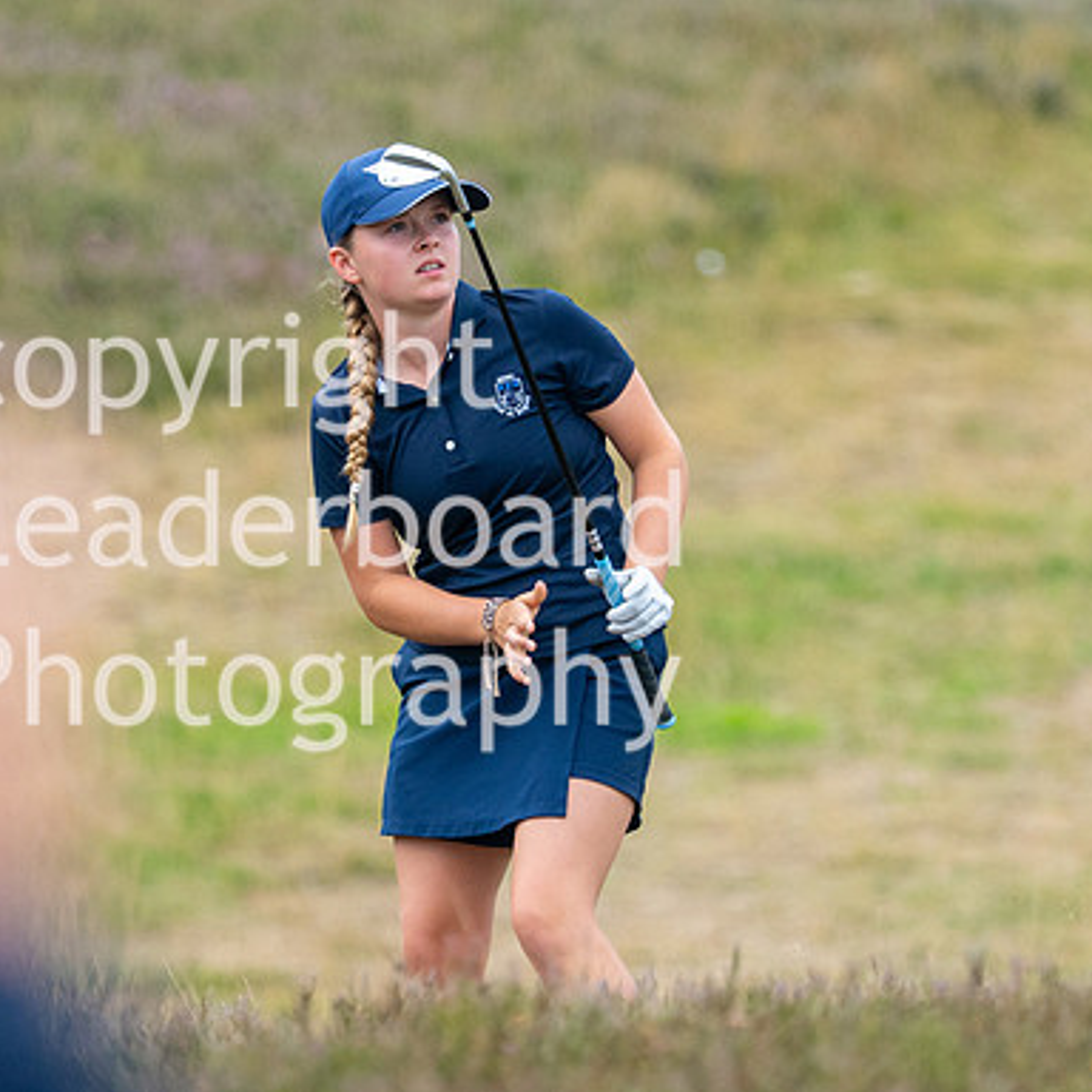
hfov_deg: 2.4
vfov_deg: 2.4
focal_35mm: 745
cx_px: 558
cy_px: 534
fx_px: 26589
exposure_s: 1/2000
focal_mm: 300
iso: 400
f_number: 4
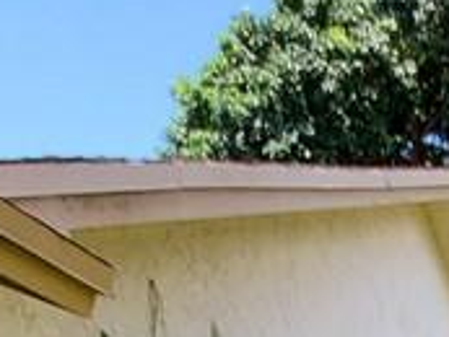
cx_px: 457
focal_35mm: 77
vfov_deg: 14.4
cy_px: 757
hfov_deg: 24.1
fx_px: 999
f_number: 2.2
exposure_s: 1/406
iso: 50
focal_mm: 1.8
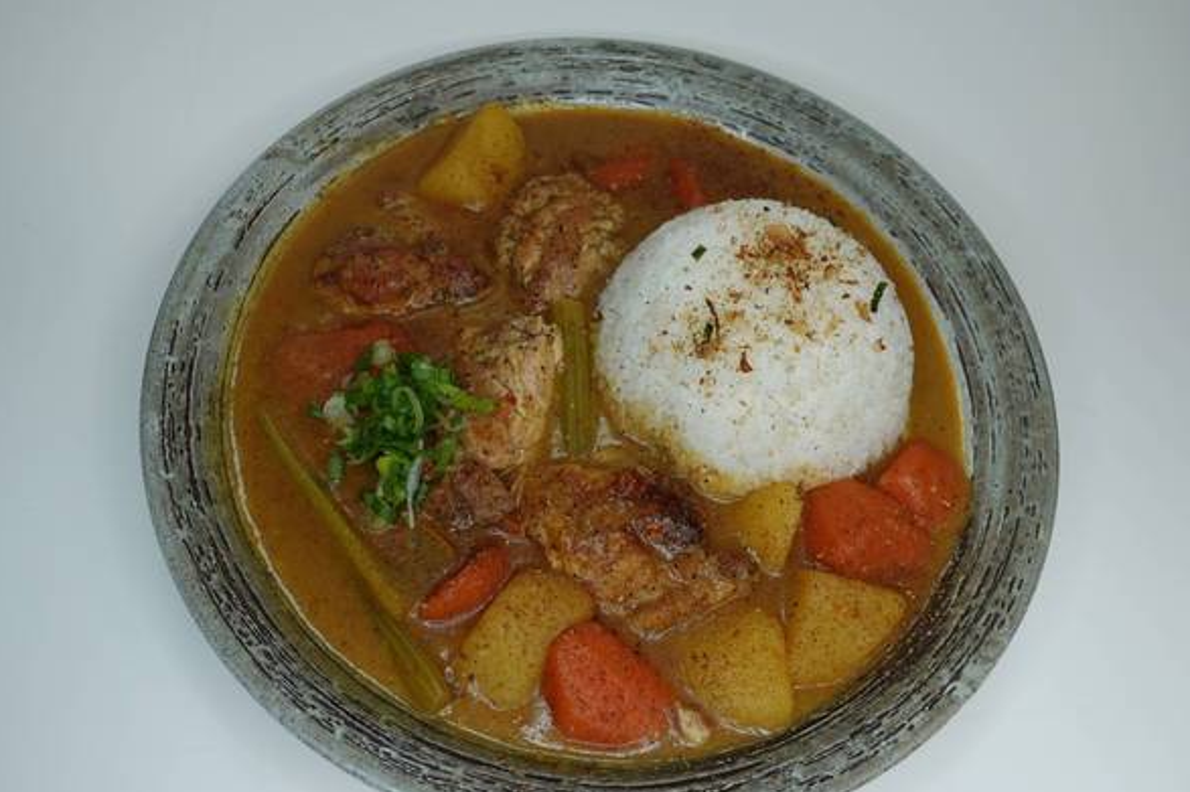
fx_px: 892
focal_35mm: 27
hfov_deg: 67.4
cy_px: 442
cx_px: 594
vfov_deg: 47.8
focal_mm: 9.4
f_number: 3.2
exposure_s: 1/80
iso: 125
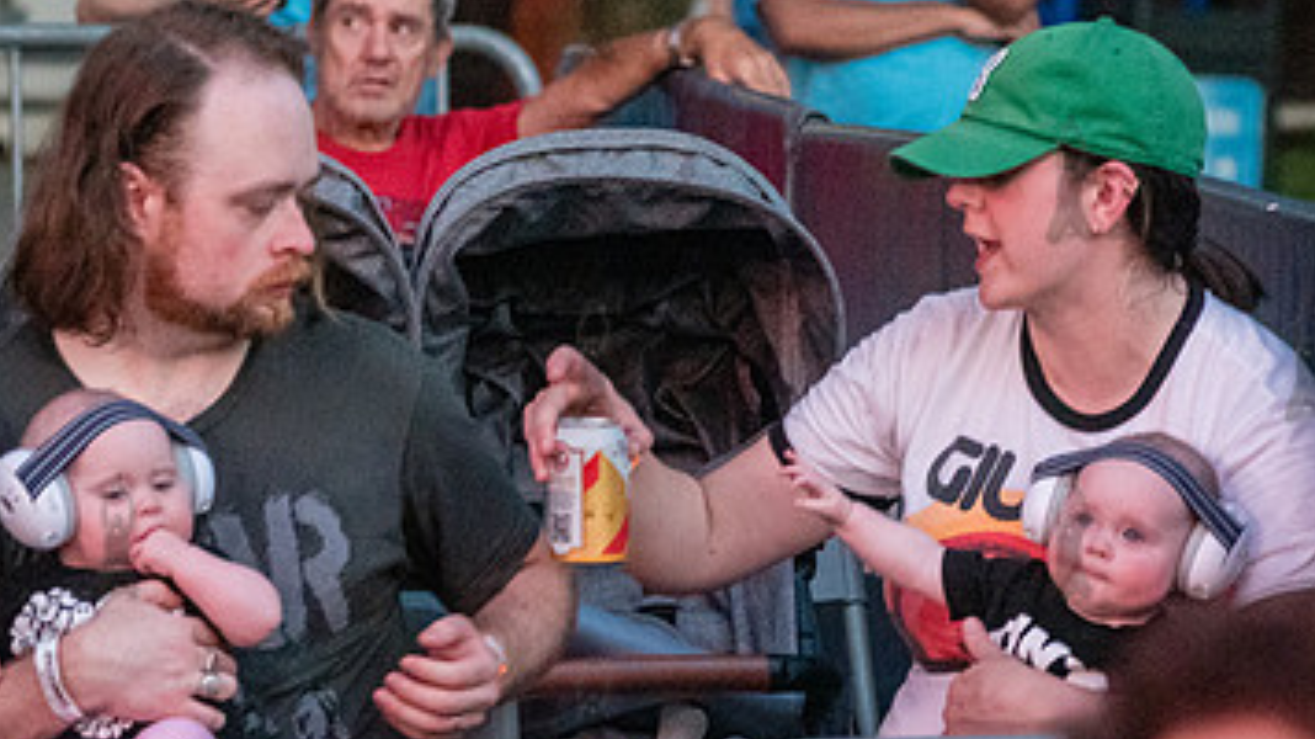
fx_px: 8784
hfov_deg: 8.6
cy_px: 321
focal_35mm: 252
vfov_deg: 4.8
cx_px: 437
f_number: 4.5
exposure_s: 1/250
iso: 4000
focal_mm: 120
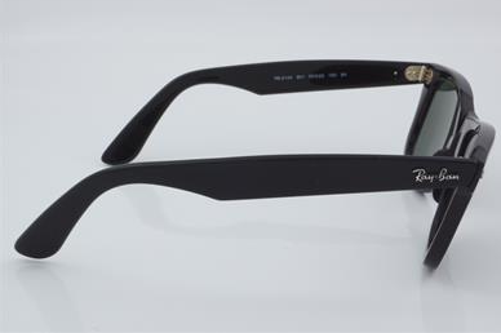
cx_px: 257
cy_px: 163
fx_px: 967
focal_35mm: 70
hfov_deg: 29.1
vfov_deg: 19.6
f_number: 32
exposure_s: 1/4
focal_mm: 45
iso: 100
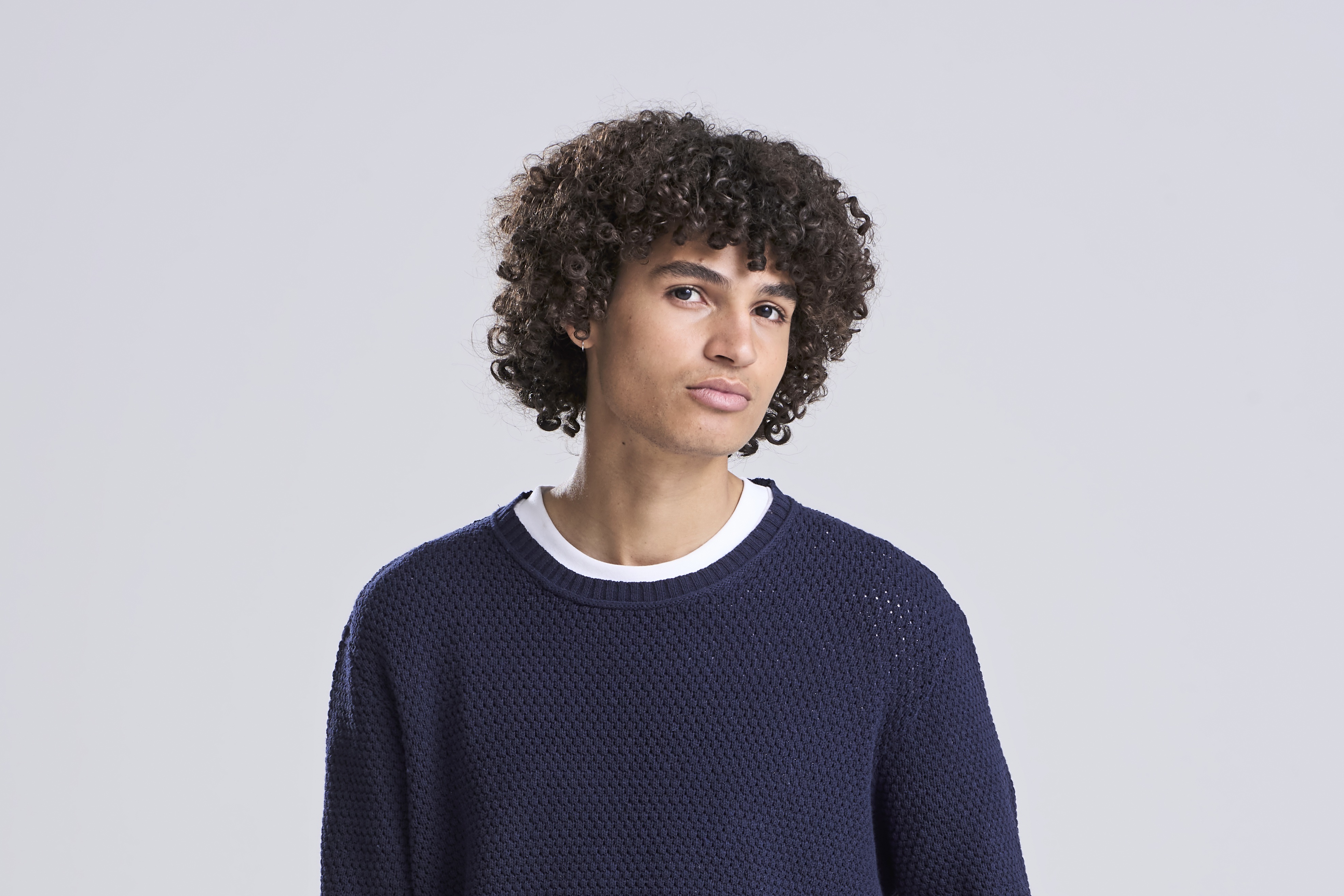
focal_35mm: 183
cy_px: 905
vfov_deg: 7.5
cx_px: 672
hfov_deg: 11.2
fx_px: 6831
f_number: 10
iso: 400
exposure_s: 1/160
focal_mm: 122
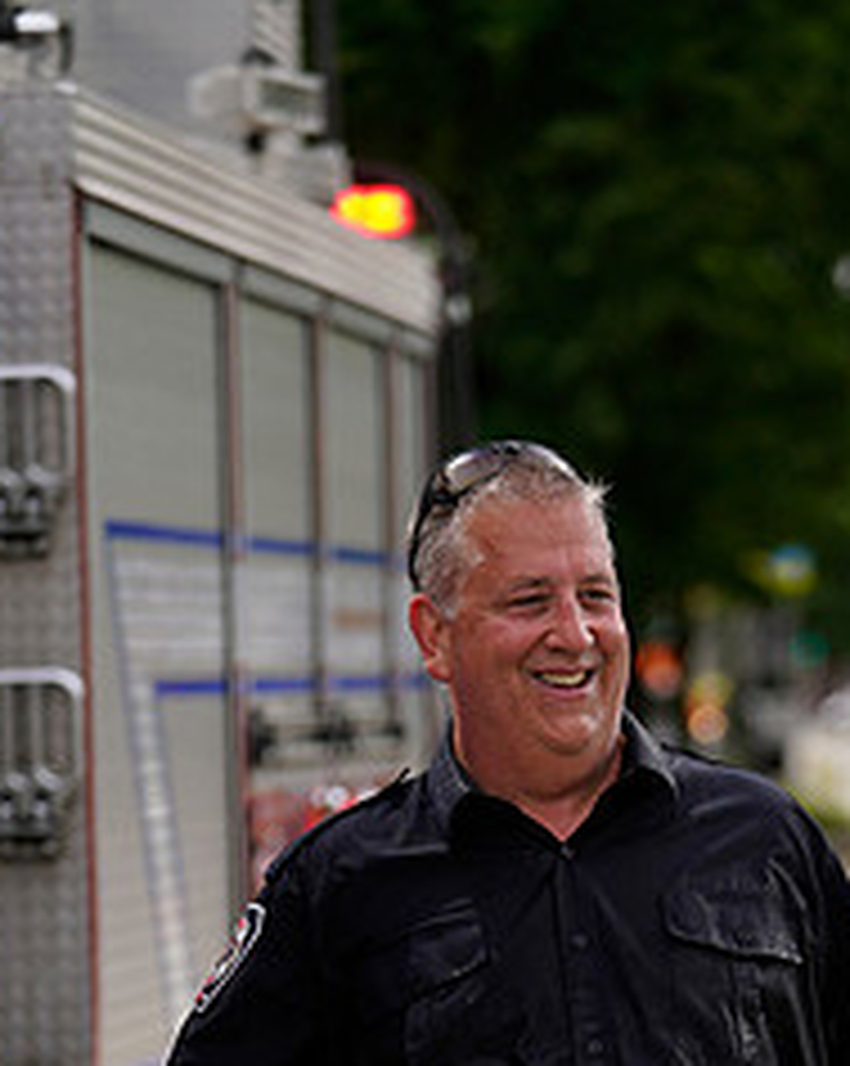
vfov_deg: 7.9
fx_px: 7688
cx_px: 767
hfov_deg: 6.3
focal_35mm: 244
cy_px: 1264
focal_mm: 106
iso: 125
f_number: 2.8
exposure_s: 1/400
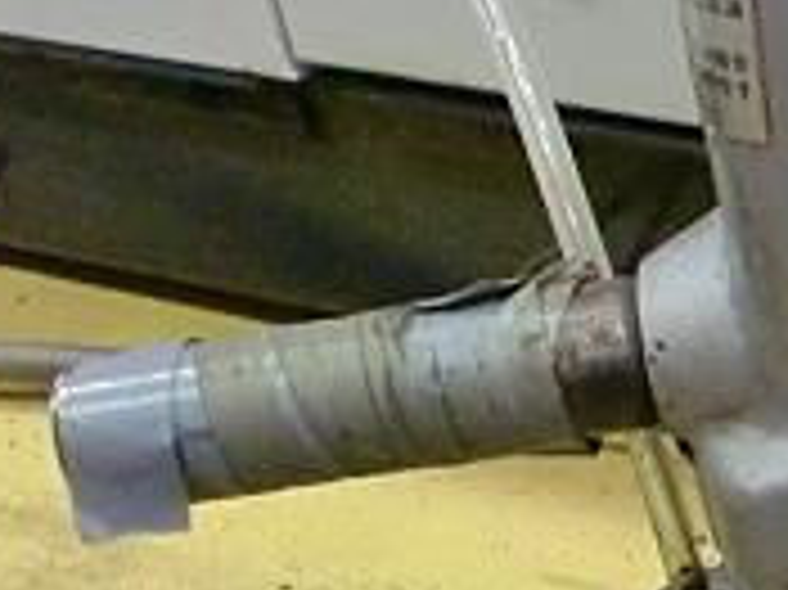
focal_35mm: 128
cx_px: 1234
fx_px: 2912
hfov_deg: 14.3
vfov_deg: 11.5
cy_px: 567
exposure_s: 1/60
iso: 500
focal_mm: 6.3
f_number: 3.1
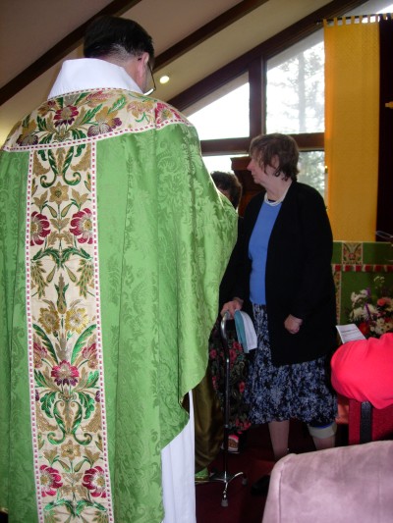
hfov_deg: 37.7
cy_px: 262
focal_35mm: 38
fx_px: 575
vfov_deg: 49.0
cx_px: 196
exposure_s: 1/64
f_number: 2.8
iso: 79
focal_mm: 7.8
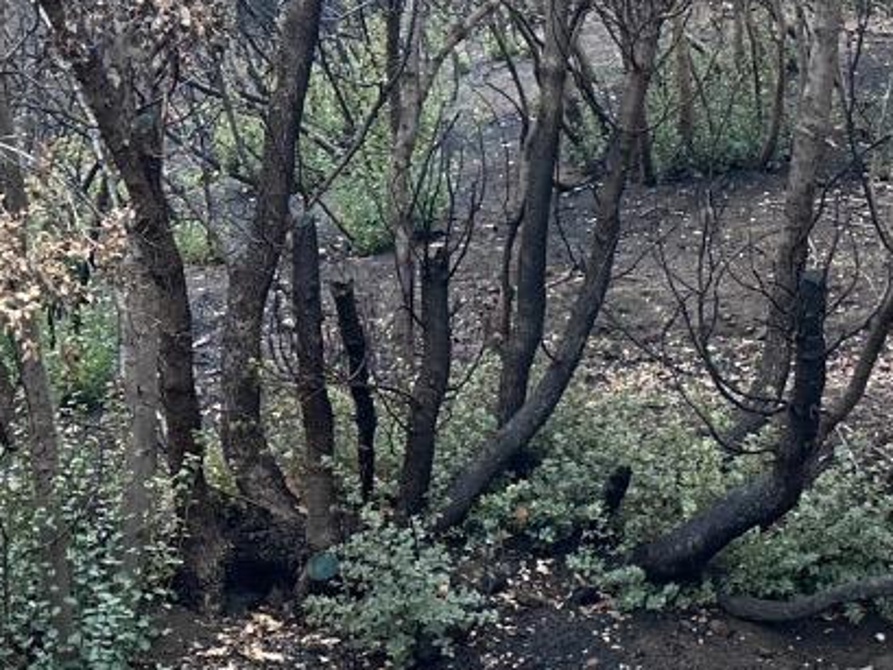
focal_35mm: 88
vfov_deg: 16.7
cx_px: 583
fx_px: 2271
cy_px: 514
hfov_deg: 22.2
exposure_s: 1/121
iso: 125
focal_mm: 6.86
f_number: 1.78
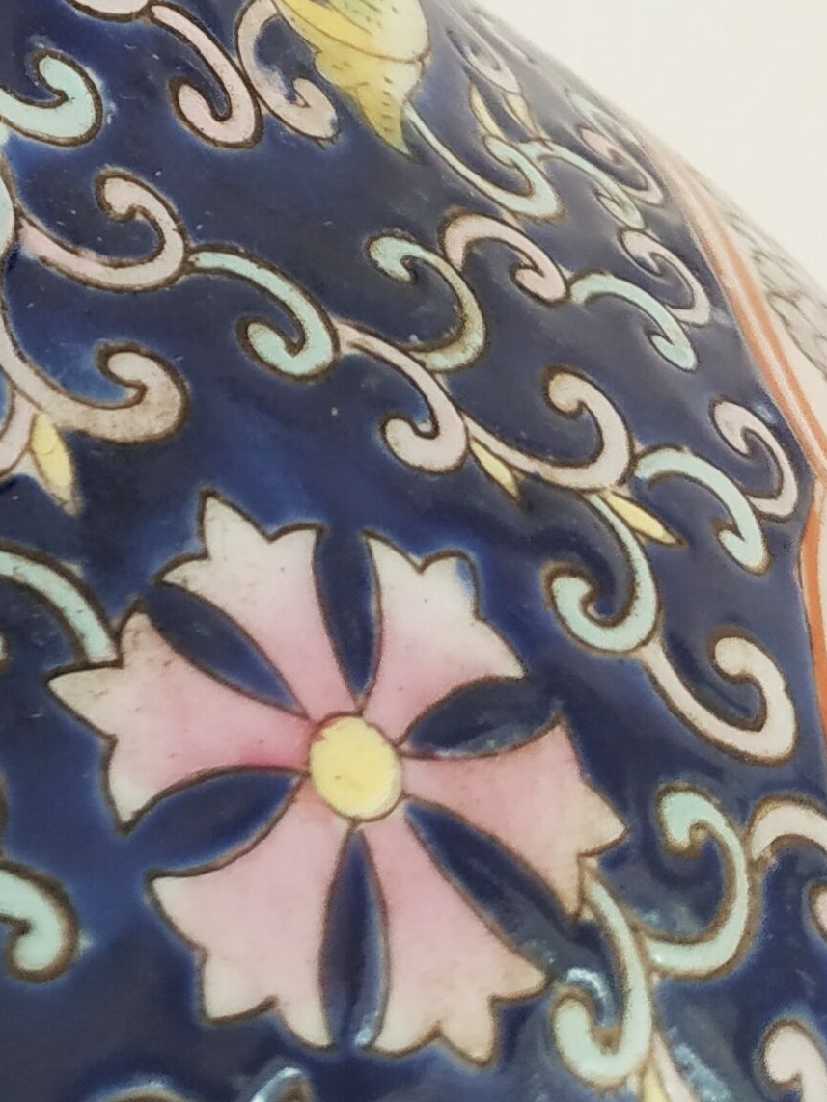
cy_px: -494
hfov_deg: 16.2
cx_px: -377
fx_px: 2676
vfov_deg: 20.4
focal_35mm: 84
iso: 250
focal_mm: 3.94
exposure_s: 1/50
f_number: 1.9
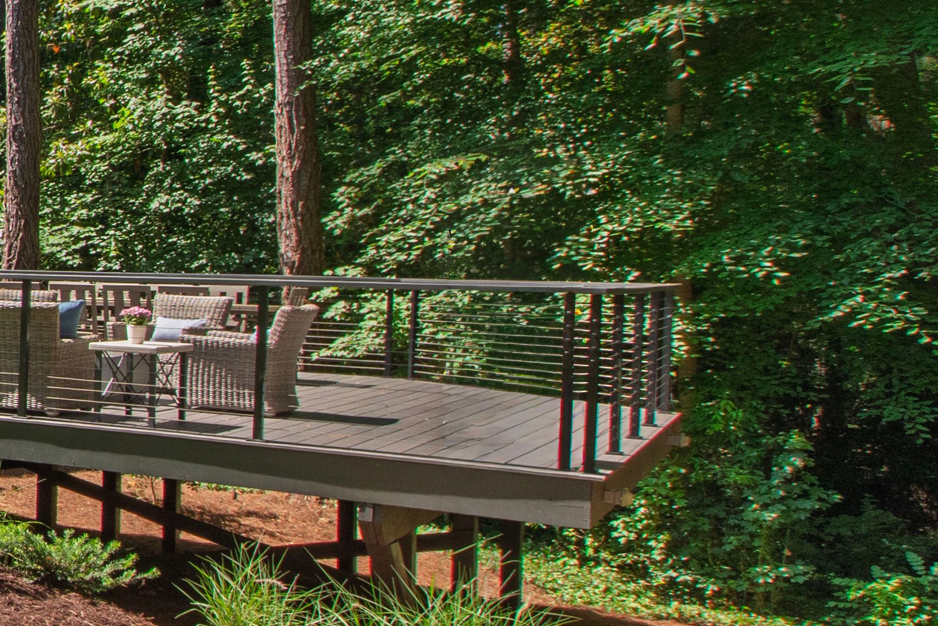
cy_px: 174
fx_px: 1277
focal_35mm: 49
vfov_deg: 27.2
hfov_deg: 25.8
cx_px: -565
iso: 250
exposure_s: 1/200
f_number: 8
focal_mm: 10
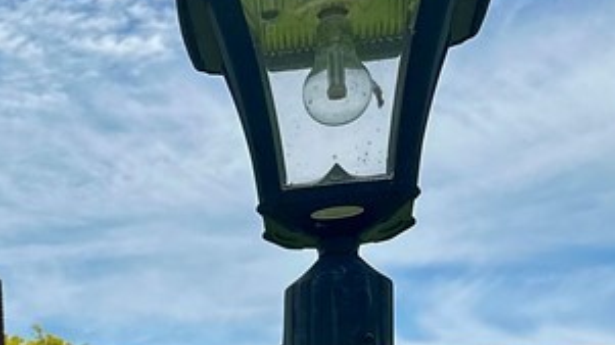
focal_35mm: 89
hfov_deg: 21.9
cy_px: 590
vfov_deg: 12.6
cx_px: -147
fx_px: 1451
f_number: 1.8
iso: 80
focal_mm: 6.86
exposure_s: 1/7600
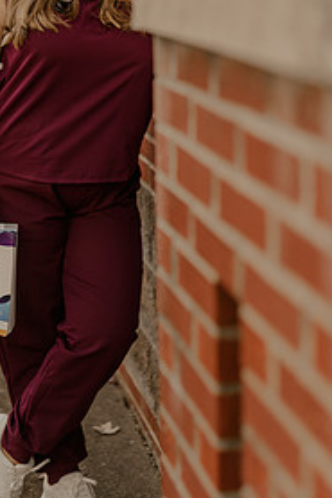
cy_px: 127
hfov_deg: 16.8
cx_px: 107
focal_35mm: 81
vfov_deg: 24.8
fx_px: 1122
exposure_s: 1/2000
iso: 640
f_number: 1.8
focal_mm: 50
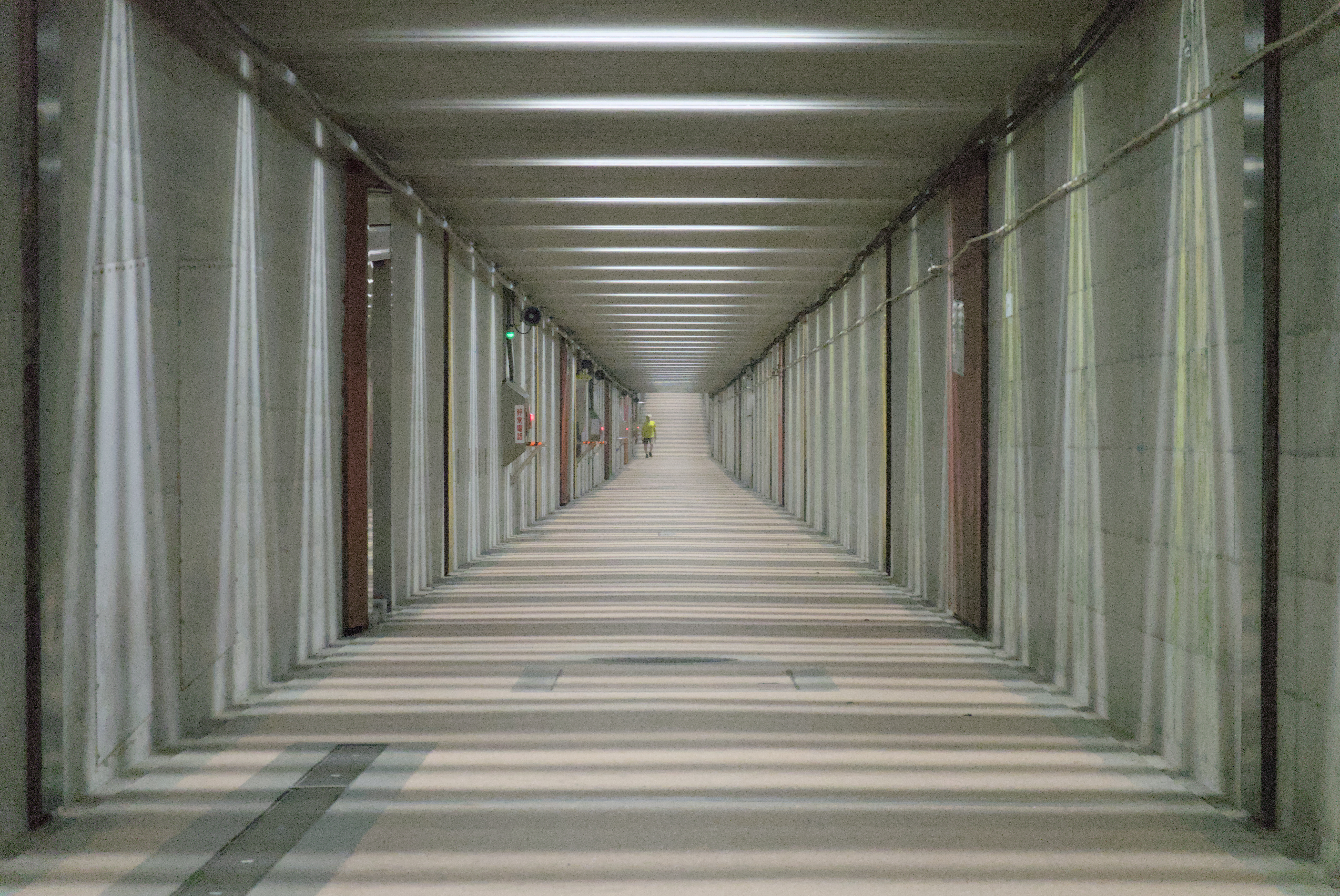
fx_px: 5588
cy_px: 448
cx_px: 670
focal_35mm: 150
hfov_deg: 13.7
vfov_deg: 9.2
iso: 5000
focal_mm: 54.62
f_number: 4.5
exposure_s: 1/160
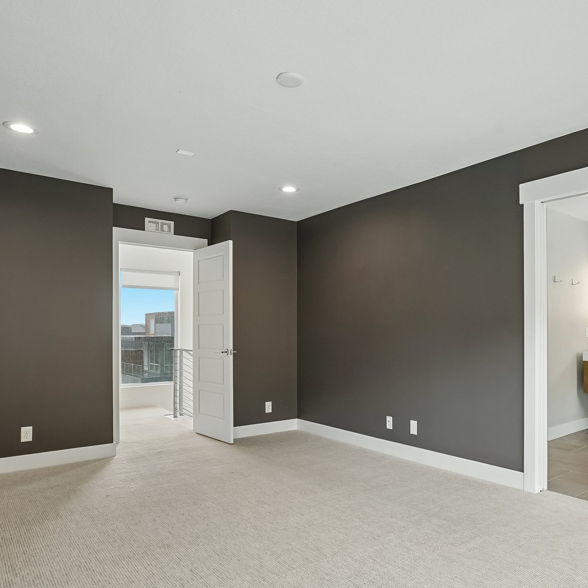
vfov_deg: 64.8
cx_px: 365
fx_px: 461
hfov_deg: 64.2
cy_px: 329
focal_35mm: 24
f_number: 8
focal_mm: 16
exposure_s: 1/25
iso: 400
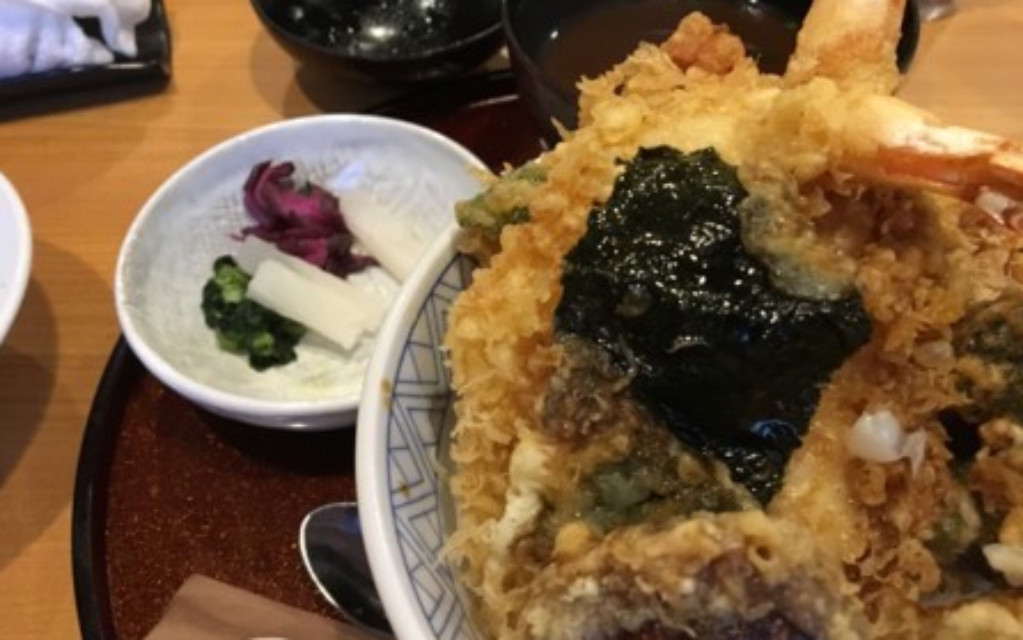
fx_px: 864
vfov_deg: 40.6
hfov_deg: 61.2
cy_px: 312
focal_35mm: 31
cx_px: 512
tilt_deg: -51.9
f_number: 2.2
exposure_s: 1/15
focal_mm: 4.15
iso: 320
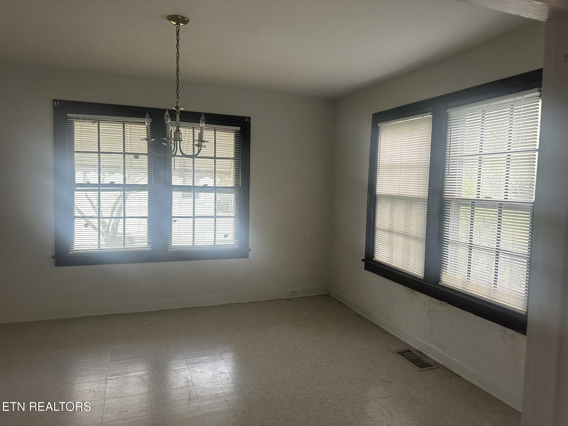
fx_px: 394
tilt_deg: -1.1
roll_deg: -1.6
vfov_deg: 56.8
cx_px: 284
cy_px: 213
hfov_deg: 71.6
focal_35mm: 24
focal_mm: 6.86
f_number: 1.78
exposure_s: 1/121
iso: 100
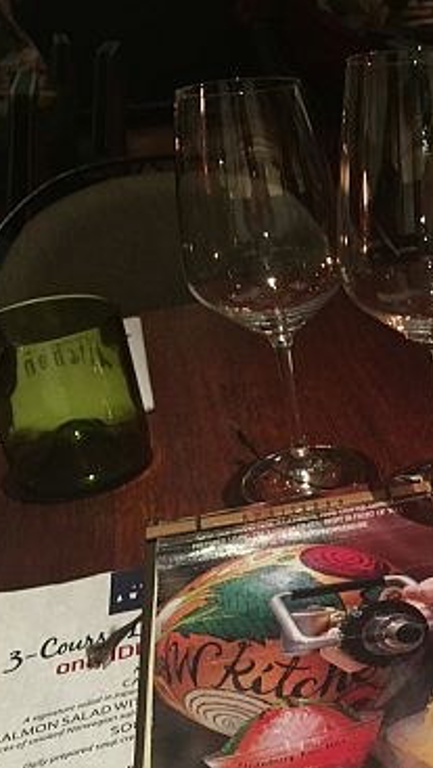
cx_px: 462
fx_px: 876
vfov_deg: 47.3
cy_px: 388
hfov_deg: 25.9
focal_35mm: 43
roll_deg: +3.4
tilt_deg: -24.9
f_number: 2.2
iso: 125
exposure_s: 1/10
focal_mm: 4.15
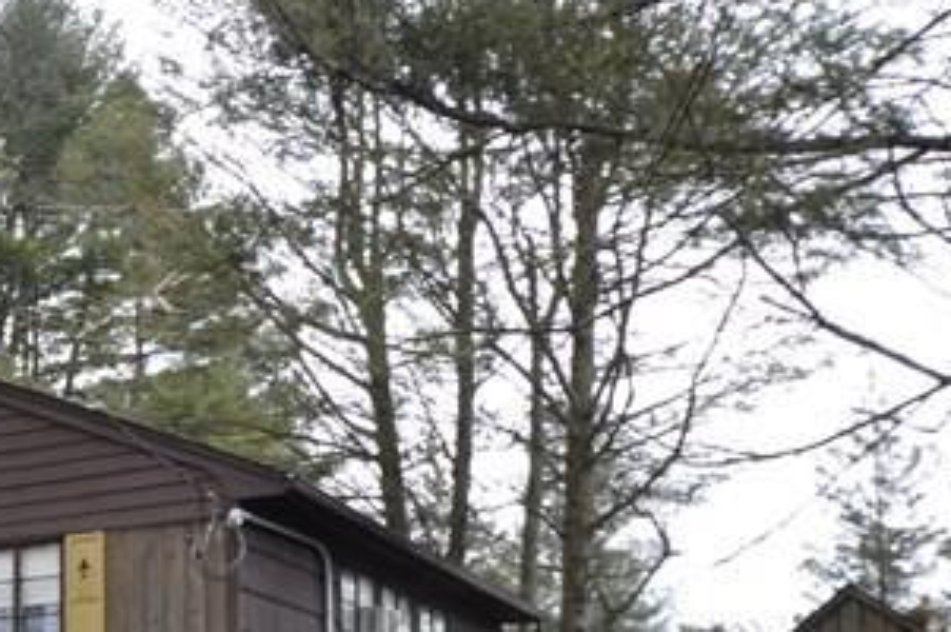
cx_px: 120
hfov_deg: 31.6
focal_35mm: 61
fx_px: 1610
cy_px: 690
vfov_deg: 21.1
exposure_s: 1/100
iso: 400
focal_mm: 18
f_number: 5
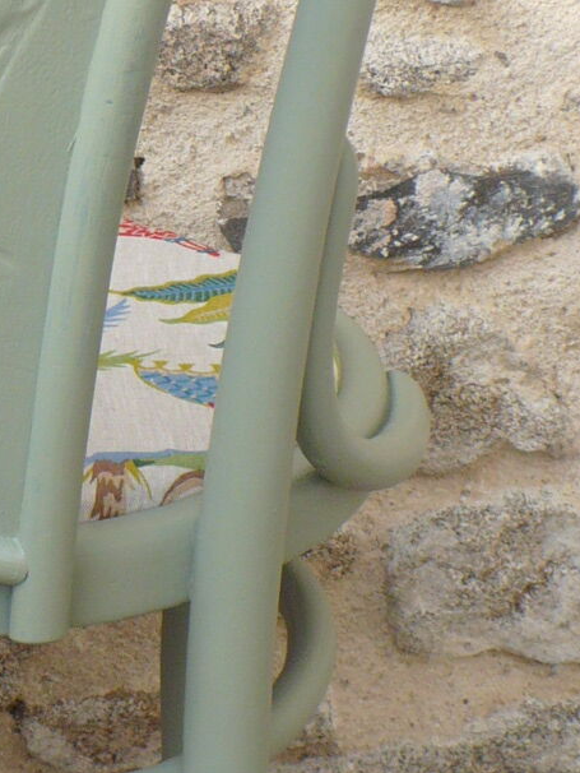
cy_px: 480
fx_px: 2791
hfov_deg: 11.7
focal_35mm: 125
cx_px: -29
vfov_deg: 15.7
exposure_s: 1/200
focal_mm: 6.1
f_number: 2.8
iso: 100
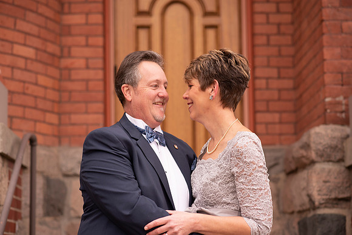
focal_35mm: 85
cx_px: 176
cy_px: 118
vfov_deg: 16.1
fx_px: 831
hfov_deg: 23.9
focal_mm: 85
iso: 100
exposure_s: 1/125
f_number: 2.5
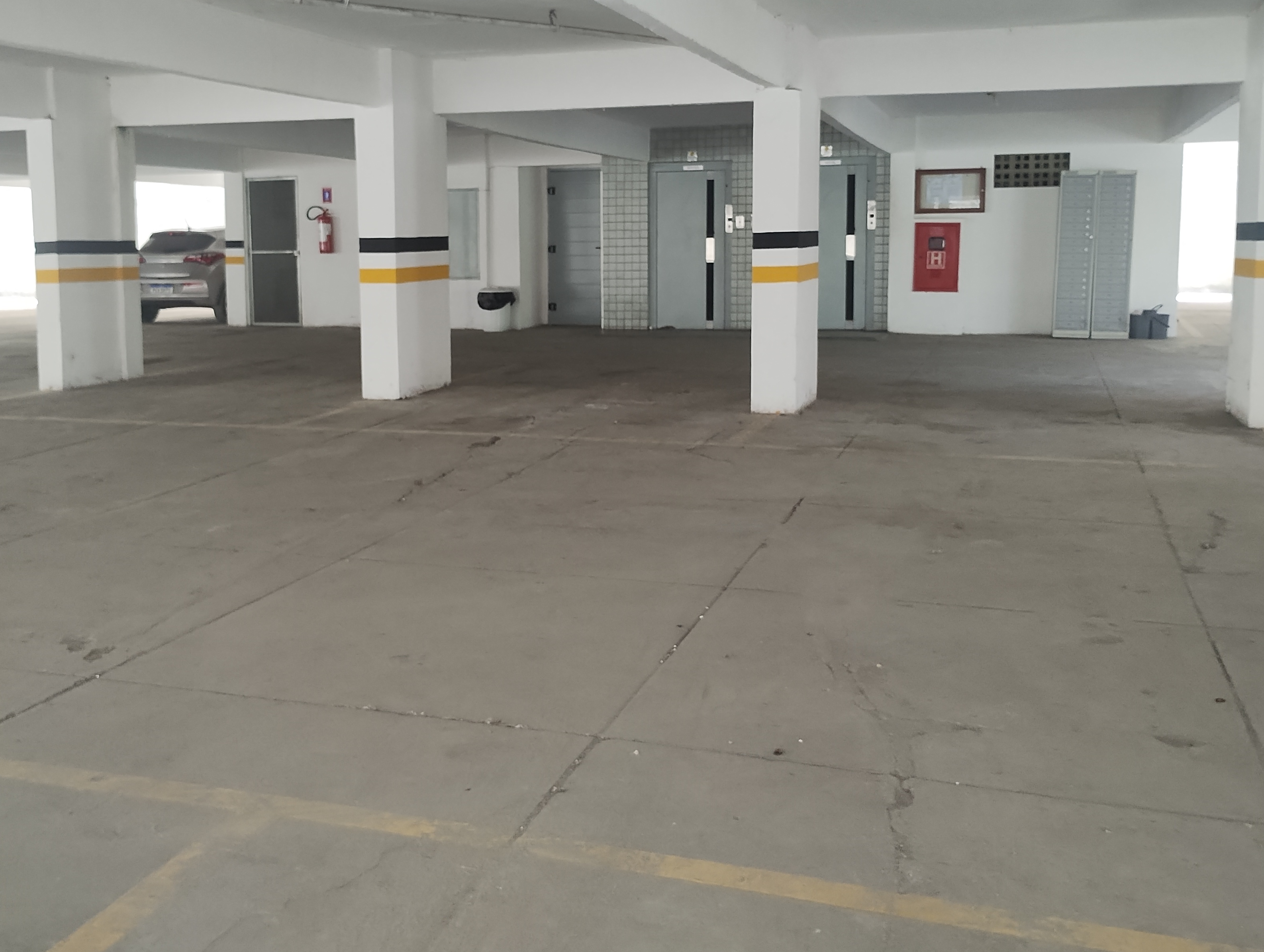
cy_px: 379
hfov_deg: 51.1
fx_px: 1316
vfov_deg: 39.6
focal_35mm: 36
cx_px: 527
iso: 813
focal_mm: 4.27
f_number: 1.8
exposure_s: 1/60
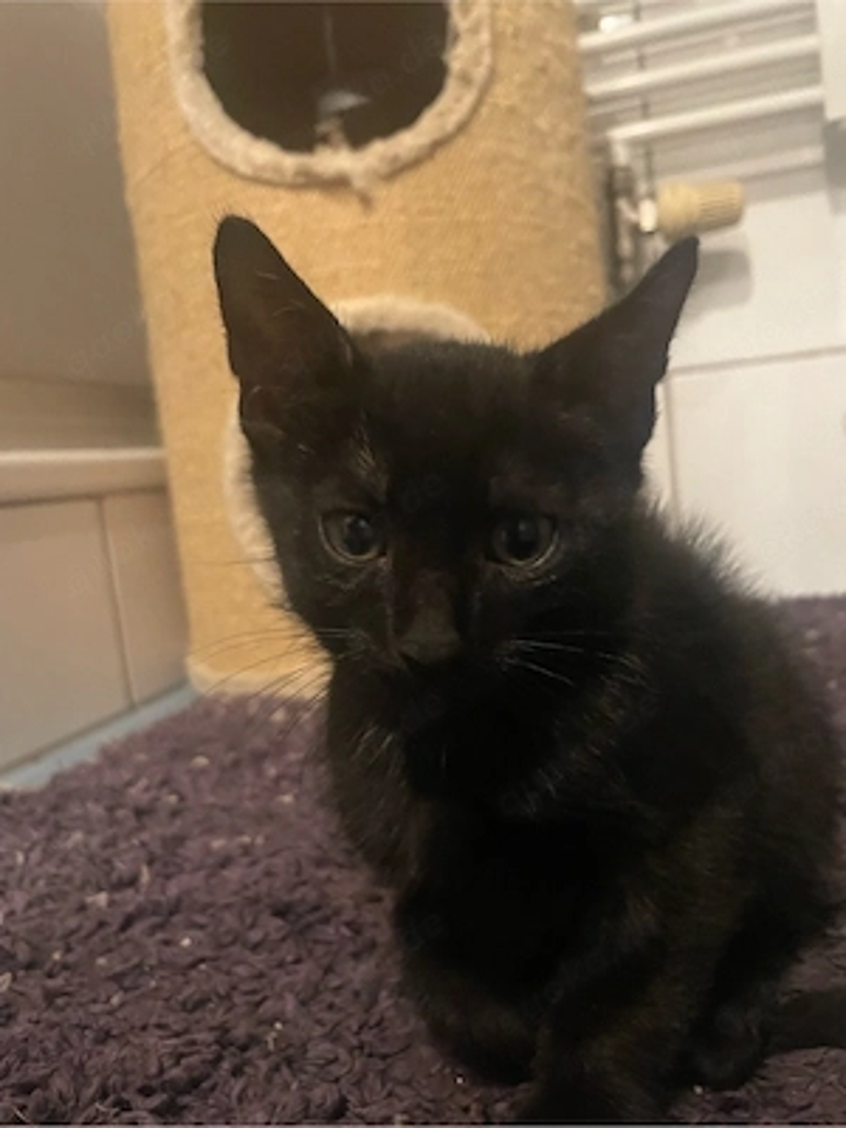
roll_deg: +7.0
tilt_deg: -6.9
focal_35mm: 26
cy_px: 564
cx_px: 423
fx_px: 847
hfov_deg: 53.1
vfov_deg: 67.3
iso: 800
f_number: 1.6
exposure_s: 1/25
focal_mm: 4.2
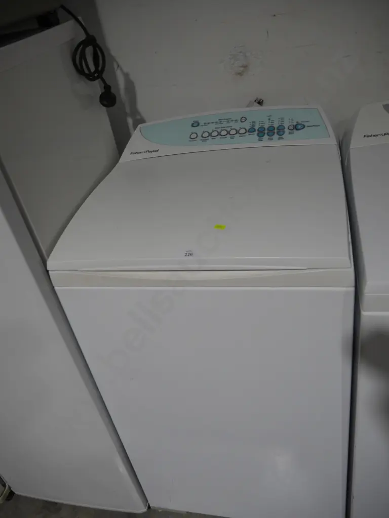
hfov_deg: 49.7
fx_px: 420
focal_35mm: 28
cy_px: 259
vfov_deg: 63.4
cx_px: 194
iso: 200
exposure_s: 1/125
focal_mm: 14
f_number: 3.5
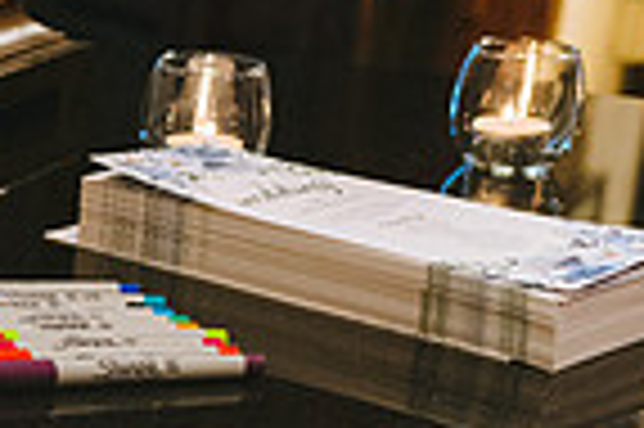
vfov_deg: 9.5
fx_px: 2537
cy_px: 516
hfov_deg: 12.9
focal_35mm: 142
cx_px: -585
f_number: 4
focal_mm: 35
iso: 1600
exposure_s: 1/100
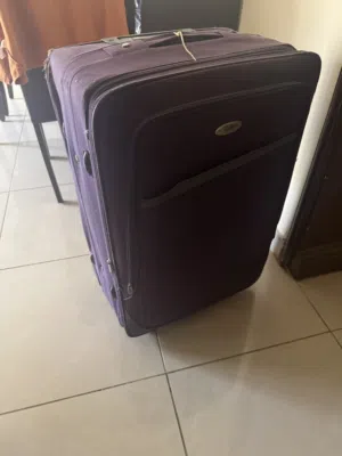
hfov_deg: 56.8
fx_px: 316
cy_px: 228
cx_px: 171
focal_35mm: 24
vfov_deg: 71.6
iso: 800
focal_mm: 6.76
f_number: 1.78
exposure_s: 1/40
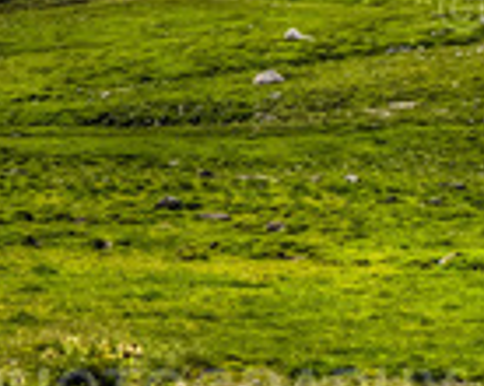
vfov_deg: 3.2
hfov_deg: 3.8
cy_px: -68
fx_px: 6995
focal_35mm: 489
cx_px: -1028
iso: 125
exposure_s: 1/4000
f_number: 2.8
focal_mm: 70
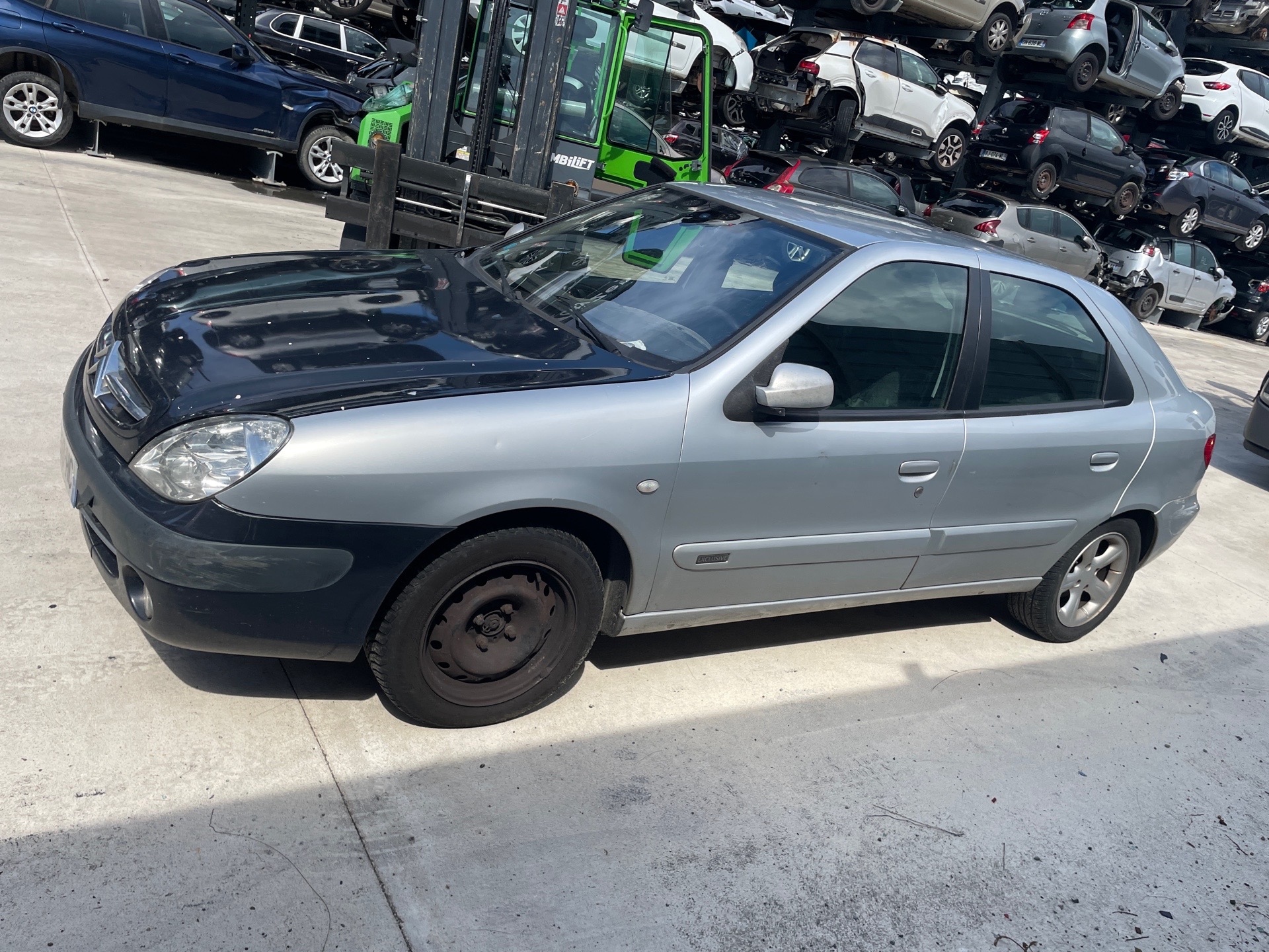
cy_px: 476
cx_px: 634
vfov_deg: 53.1
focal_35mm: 26
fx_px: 953
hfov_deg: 67.3
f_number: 1.6
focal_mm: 4.2
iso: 32
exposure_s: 1/1949
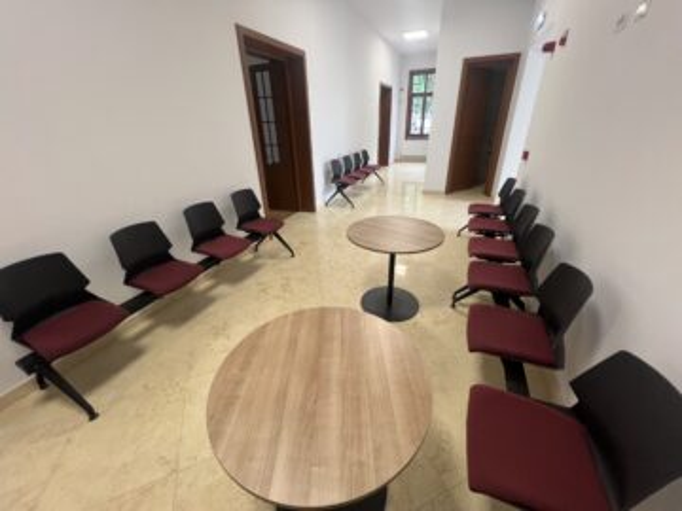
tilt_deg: -24.8
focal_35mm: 13
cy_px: 256
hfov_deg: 106.2
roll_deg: +2.5
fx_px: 256
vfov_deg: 89.9
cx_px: 341
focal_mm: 1.57
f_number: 1.8
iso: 200
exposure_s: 1/100
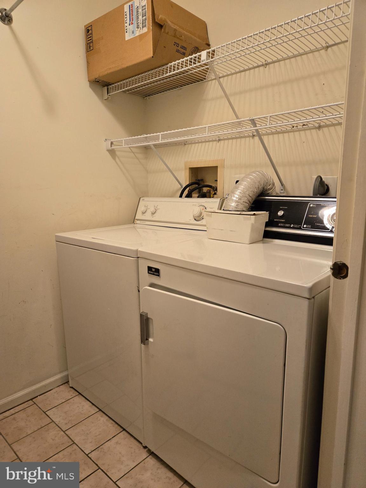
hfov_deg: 58.9
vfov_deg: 73.9
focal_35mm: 23
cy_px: 244
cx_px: 183
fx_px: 324
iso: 500
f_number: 1.8
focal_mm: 5.4
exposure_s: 1/120
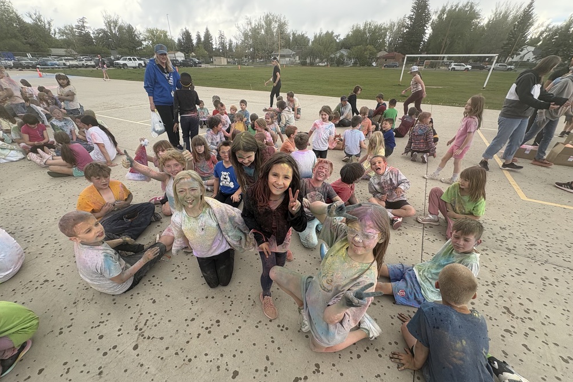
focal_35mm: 15
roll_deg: -1.2
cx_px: 283
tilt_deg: -32.7
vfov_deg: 77.2
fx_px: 239
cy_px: 208
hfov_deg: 100.4
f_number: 2.2
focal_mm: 2.22
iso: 40
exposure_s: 1/284
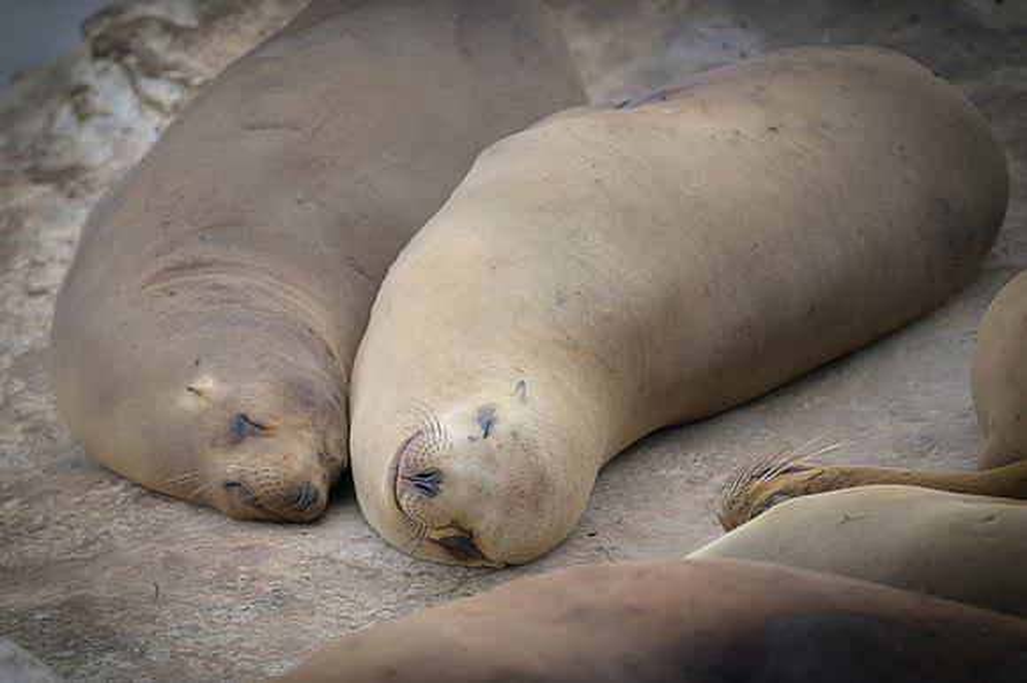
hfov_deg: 2.5
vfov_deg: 1.7
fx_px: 23104
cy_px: 494
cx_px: 332
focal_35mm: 810
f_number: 4.5
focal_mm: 560
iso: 1250
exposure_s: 1/800
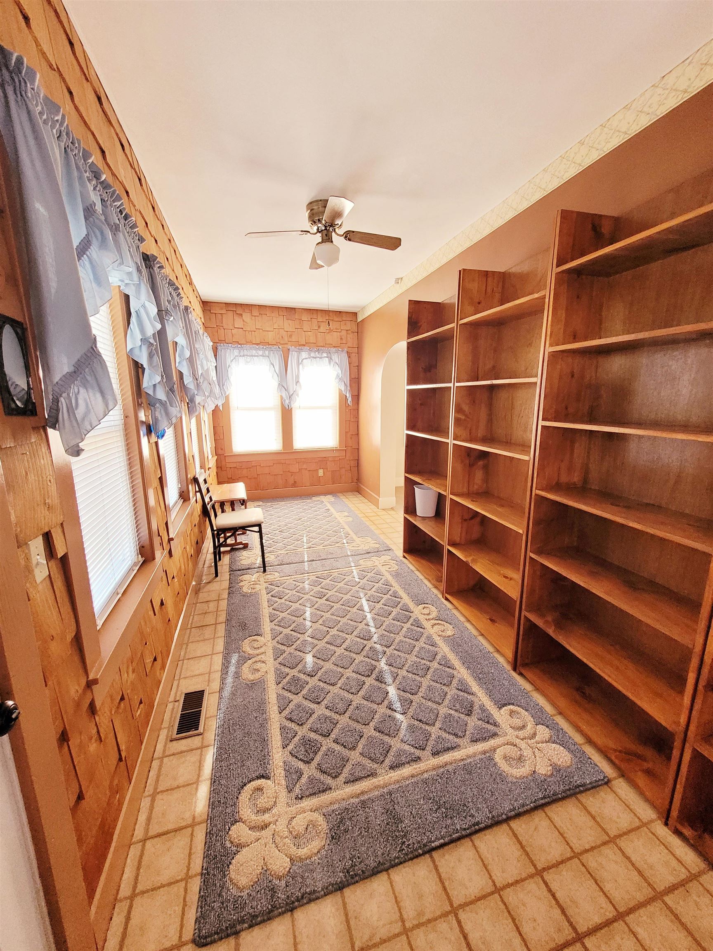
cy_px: 476
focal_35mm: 13
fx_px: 357
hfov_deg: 89.9
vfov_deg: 106.2
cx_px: 356
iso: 250
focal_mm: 1.74
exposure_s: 1/60.2
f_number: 2.2
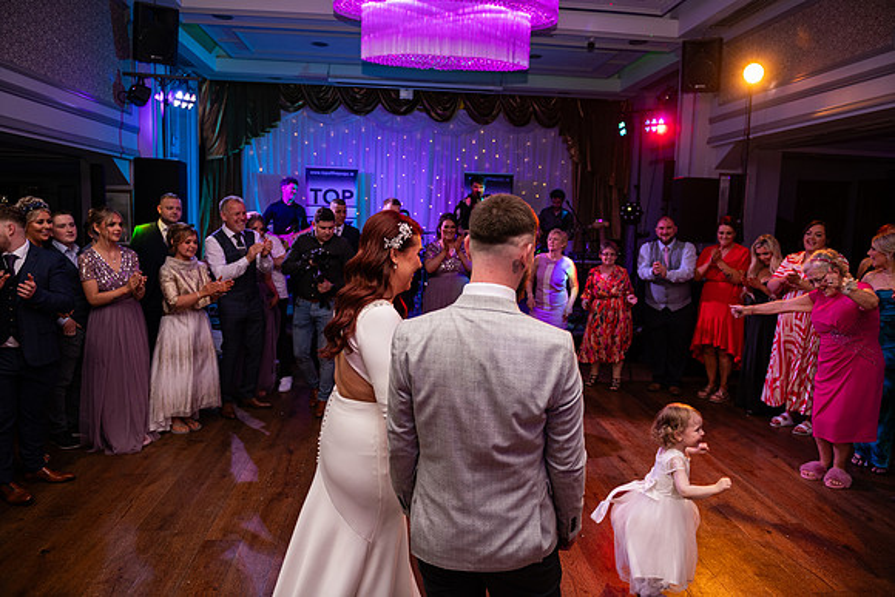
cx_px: 448
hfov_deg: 73.7
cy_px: 298
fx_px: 597
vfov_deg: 53.2
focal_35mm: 24
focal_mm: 24
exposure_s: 1/160
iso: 500
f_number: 3.5
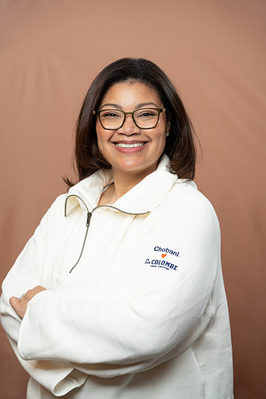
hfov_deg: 17.1
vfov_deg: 25.4
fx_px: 887
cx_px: 133
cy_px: 200
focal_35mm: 80
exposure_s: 1/160
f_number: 4
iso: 320
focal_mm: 80
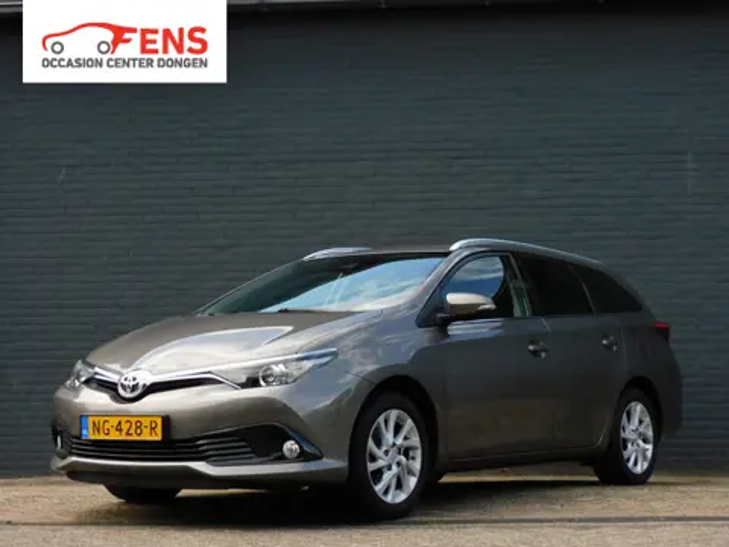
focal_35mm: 70
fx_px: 1474
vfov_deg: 21.0
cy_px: 274
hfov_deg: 27.8
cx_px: 364
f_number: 4.5
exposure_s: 1/320
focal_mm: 12.5
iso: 125
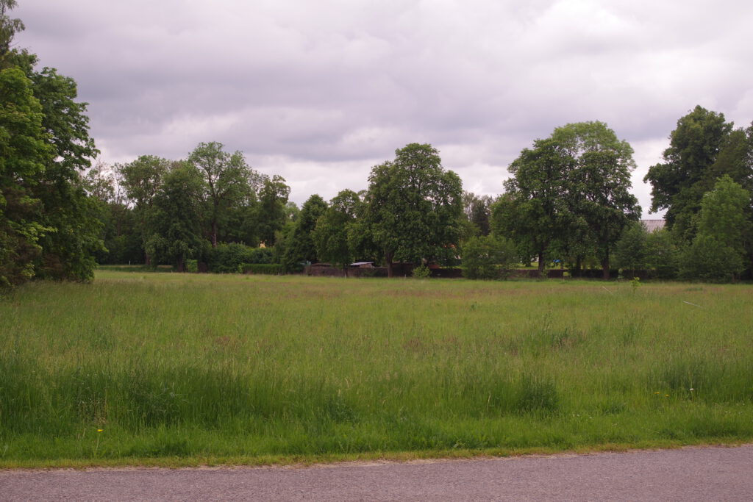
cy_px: 251
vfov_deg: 26.0
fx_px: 1088
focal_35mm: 52
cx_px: 376
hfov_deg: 38.2
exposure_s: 1/200
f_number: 5.6
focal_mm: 35
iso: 100
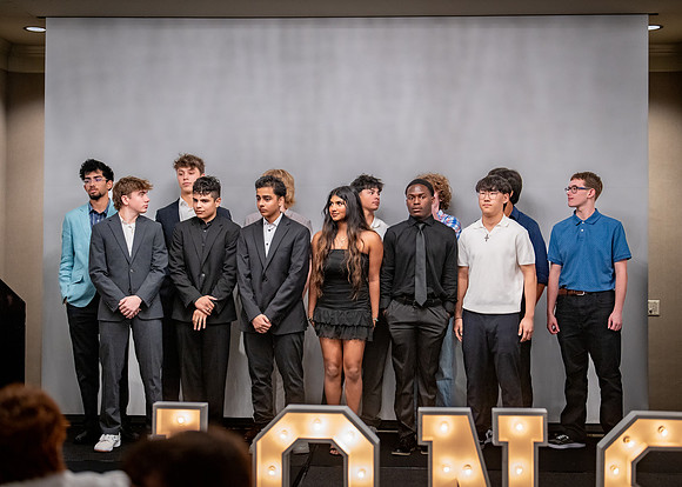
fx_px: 1040
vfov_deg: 26.3
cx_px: 341
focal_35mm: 54
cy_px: 244
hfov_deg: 36.3
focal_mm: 50
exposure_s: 1/320
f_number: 1.2
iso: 1600
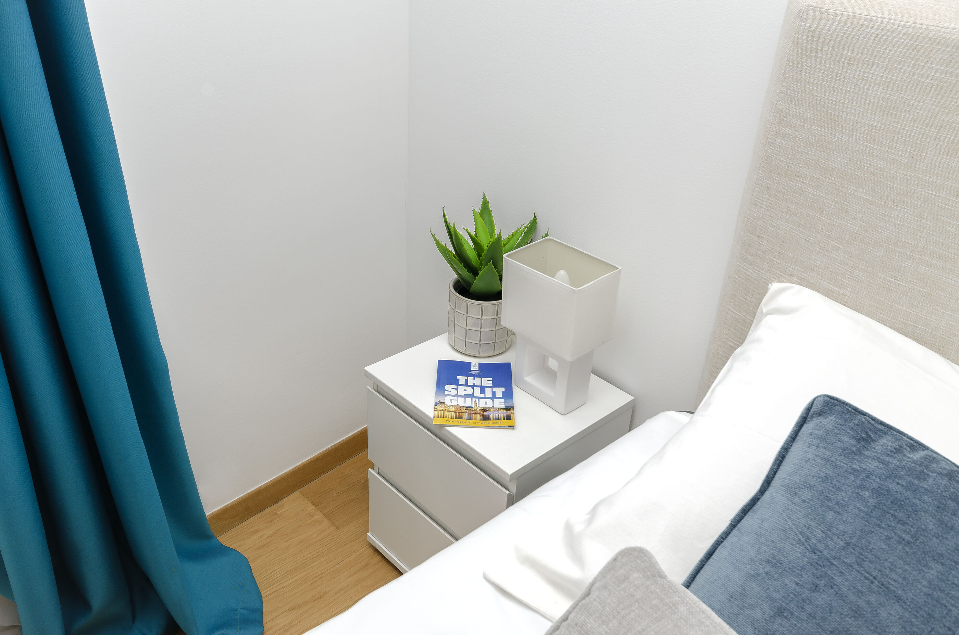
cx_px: 480
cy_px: 318
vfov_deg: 43.4
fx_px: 798
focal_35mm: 30
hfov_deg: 62.0
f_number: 8
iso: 200
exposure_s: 1/200
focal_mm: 20
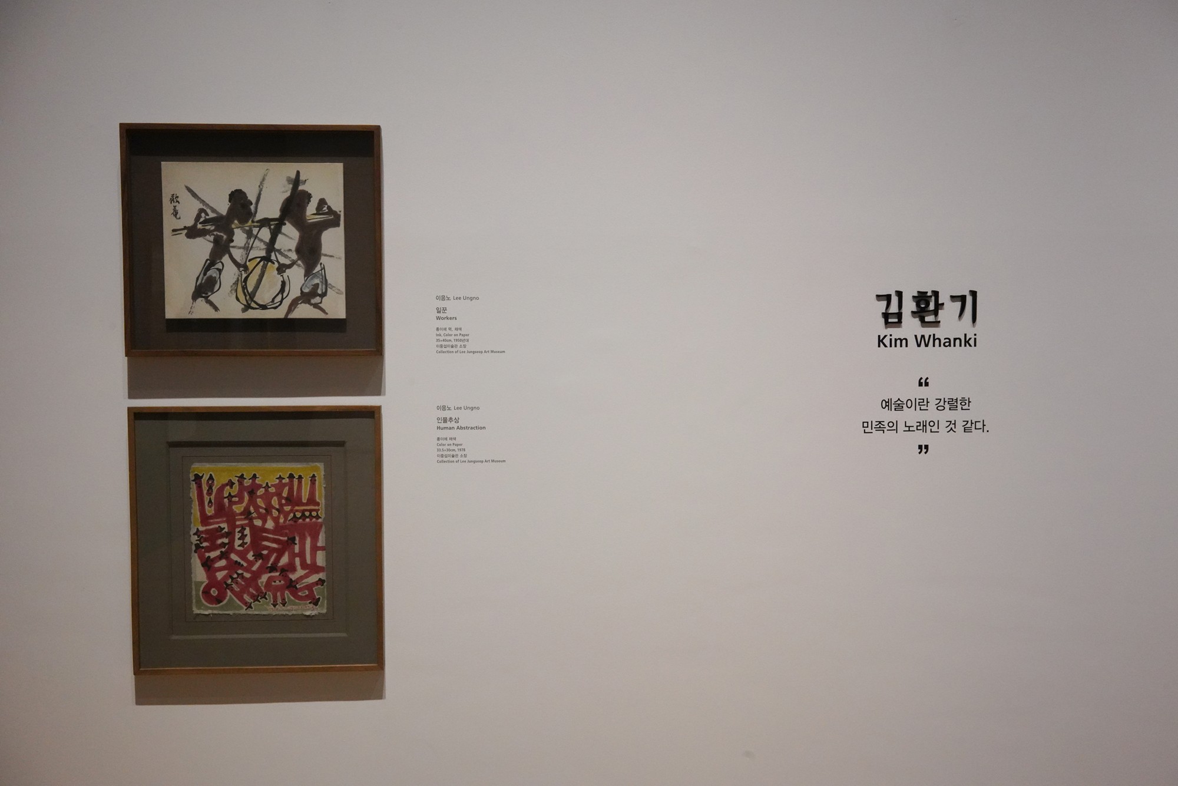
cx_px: 589
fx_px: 1145
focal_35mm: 35
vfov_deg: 37.9
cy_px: 393
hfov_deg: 54.4
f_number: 13
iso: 6400
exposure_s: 1/100
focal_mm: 35
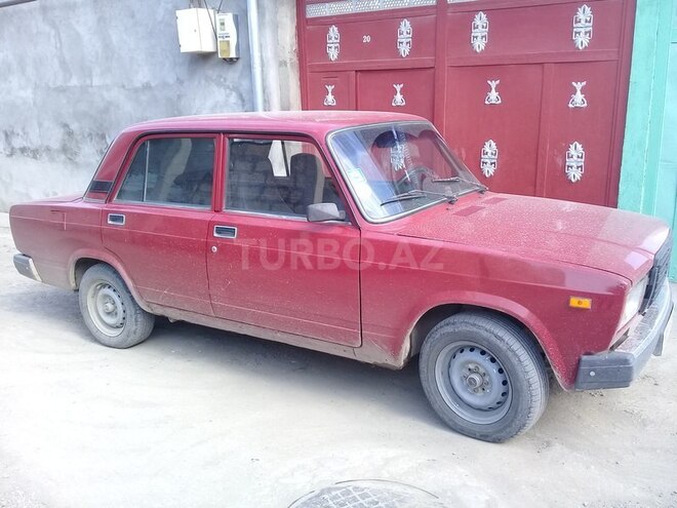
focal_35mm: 31
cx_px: 338
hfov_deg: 58.4
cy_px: 254
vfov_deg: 45.4
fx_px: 606
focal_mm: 3.3
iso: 50
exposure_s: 1/140
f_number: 2.2
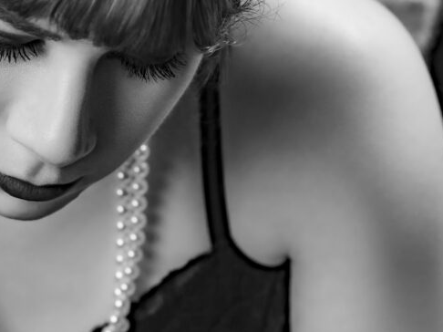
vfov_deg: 7.0
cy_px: 137
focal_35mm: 213
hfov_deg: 9.3
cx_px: 84
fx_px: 2725
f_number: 9
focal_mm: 105
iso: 200
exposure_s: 1/200
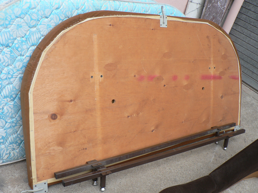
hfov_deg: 51.4
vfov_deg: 39.7
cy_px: 96
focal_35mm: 36
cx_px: 129
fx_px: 268
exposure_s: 1/160
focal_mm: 6
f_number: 2.8
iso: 80
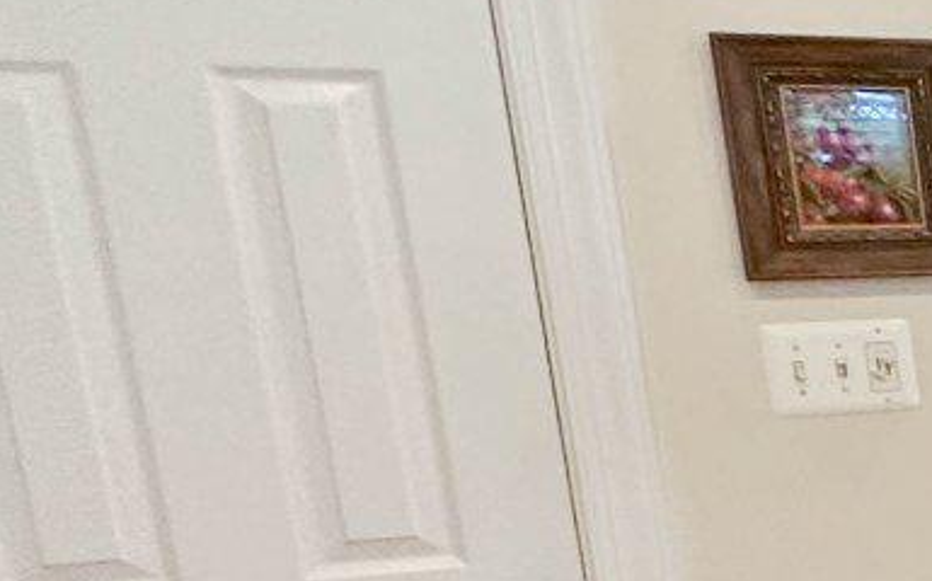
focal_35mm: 79
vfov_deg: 16.2
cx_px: 2358
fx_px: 2005
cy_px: 547
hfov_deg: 14.2
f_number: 2.2
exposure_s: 1/120
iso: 200
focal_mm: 2.22
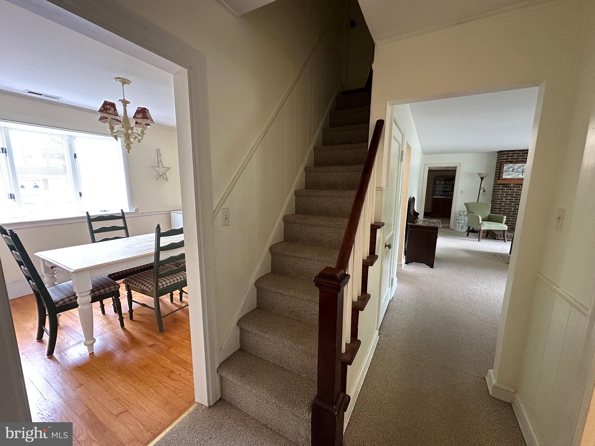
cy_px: 223
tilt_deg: -8.6
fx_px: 241
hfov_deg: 102.1
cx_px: 298
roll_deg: -0.6
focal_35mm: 14
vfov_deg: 85.7
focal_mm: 2.22
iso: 500
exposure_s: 1/60
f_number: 2.2
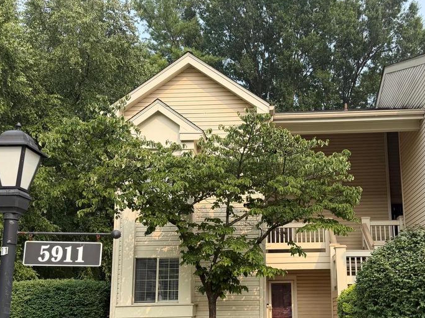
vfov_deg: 38.8
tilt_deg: +10.7
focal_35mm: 36
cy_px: 232
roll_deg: +0.9
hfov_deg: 50.9
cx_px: 263
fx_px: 442
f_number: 1.78
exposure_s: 1/1812
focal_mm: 6.76
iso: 80
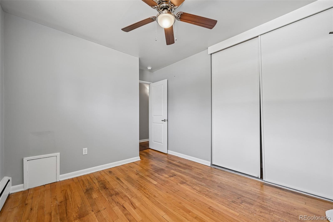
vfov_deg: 81.2
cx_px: 166
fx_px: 129
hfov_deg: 104.3
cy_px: 111
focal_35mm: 14
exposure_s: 1/15
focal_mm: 14
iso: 400
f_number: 10
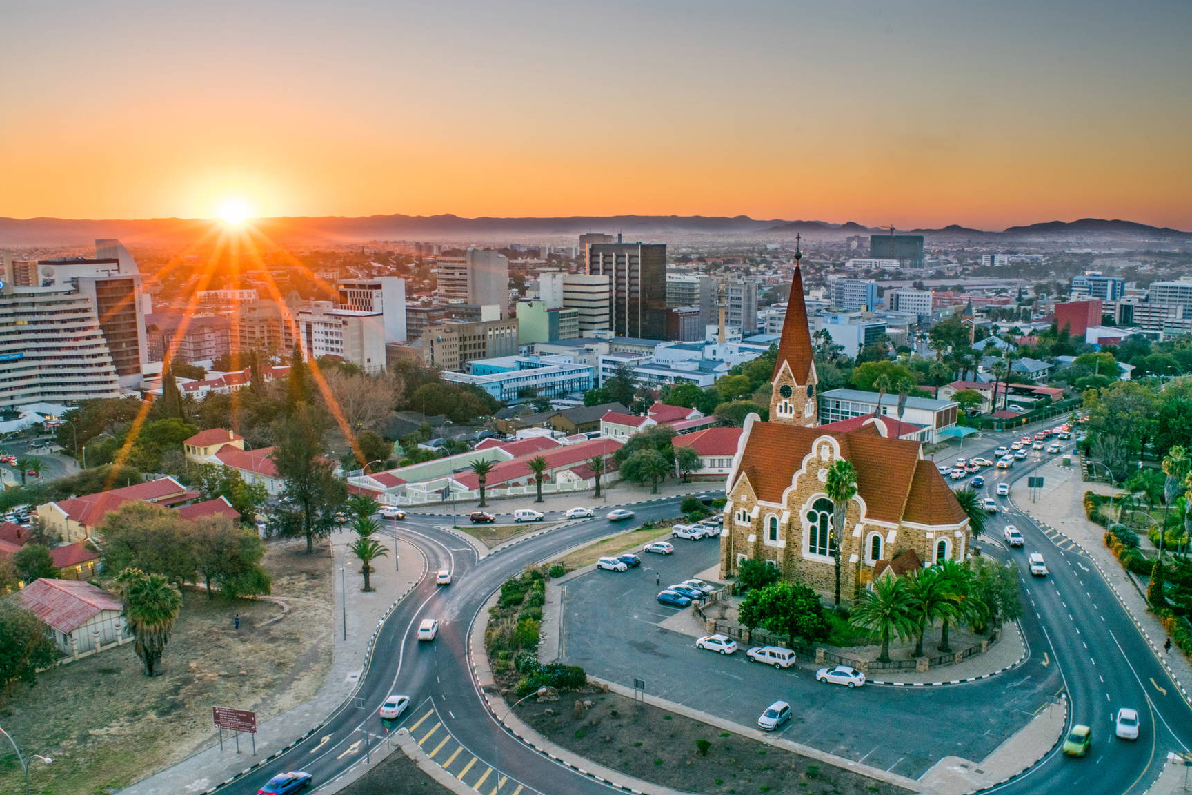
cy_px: 428
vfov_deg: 43.6
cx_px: 597
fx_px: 993
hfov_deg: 61.9
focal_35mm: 30
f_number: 22
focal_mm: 18
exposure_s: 1/13
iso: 100
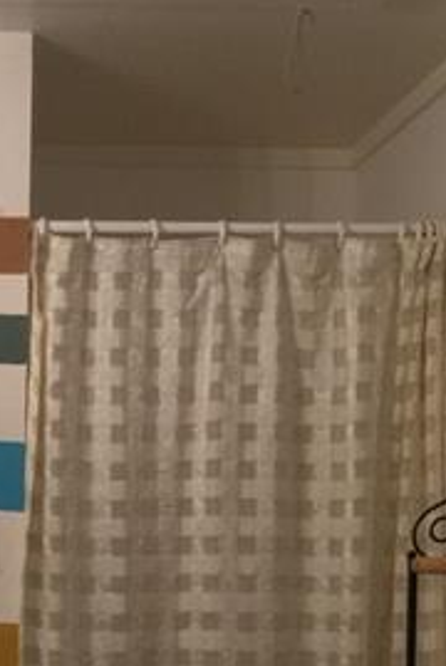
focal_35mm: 86
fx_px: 1594
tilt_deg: -2.1
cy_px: 629
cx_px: -59
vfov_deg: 22.9
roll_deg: -0.7
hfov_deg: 15.5
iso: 100
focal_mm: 4.15
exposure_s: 1/15
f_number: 2.2
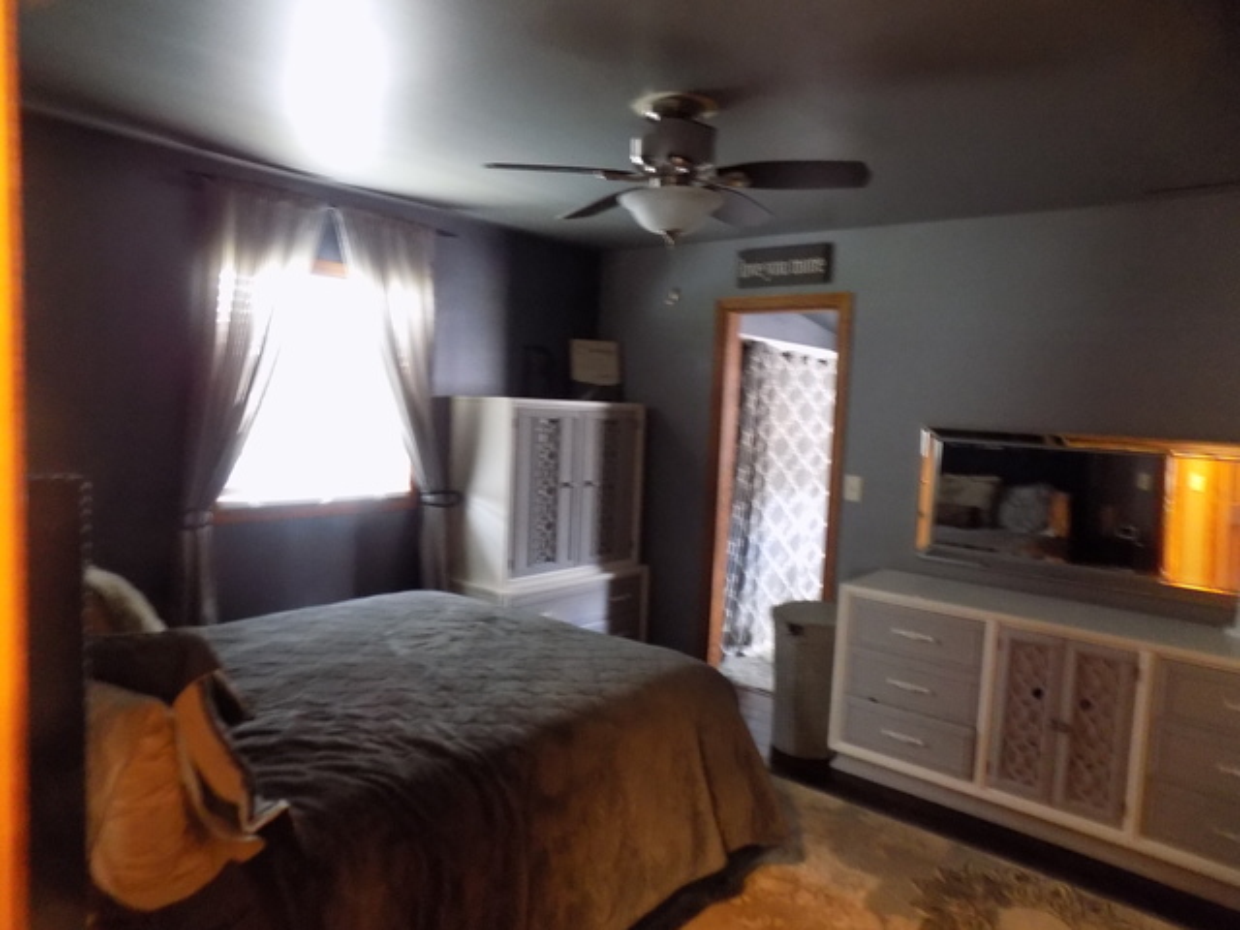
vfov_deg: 58.9
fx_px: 824
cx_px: 620
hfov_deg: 73.9
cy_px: 465
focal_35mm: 23
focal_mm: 4
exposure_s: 1/3
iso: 400
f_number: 3.1
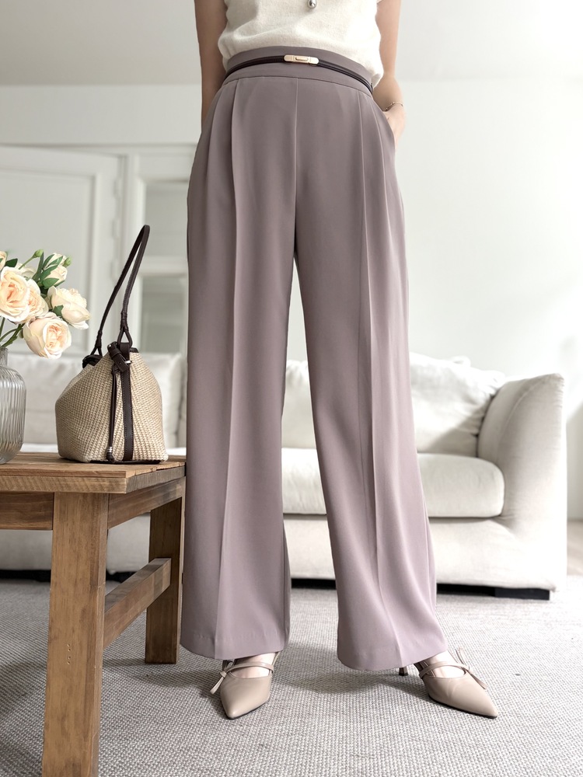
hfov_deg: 53.1
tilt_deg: +3.0
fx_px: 584
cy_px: 388
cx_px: 292
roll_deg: -1.6
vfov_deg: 67.3
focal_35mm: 26
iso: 125
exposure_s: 1/79
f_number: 1.6
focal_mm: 5.96
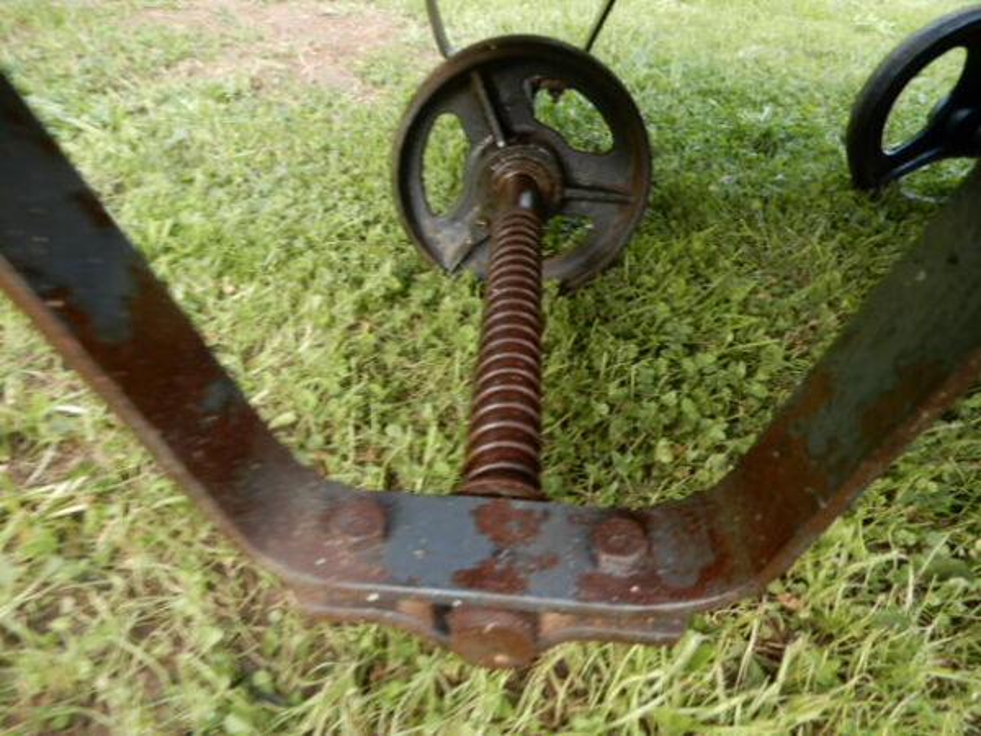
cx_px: 490
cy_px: 368
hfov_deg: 71.6
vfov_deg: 56.8
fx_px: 680
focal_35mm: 24
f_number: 3.4
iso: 100
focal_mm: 4.3
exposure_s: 1/5
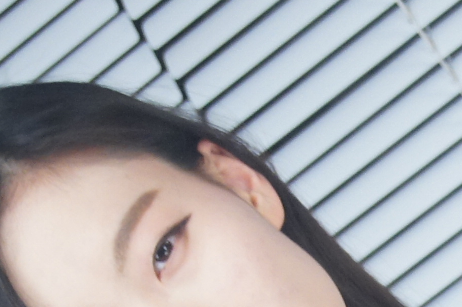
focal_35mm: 365
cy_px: 800
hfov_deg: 5.6
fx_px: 4675
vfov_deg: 3.7
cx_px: 772
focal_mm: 45
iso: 800
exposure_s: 1/160
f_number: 5.6
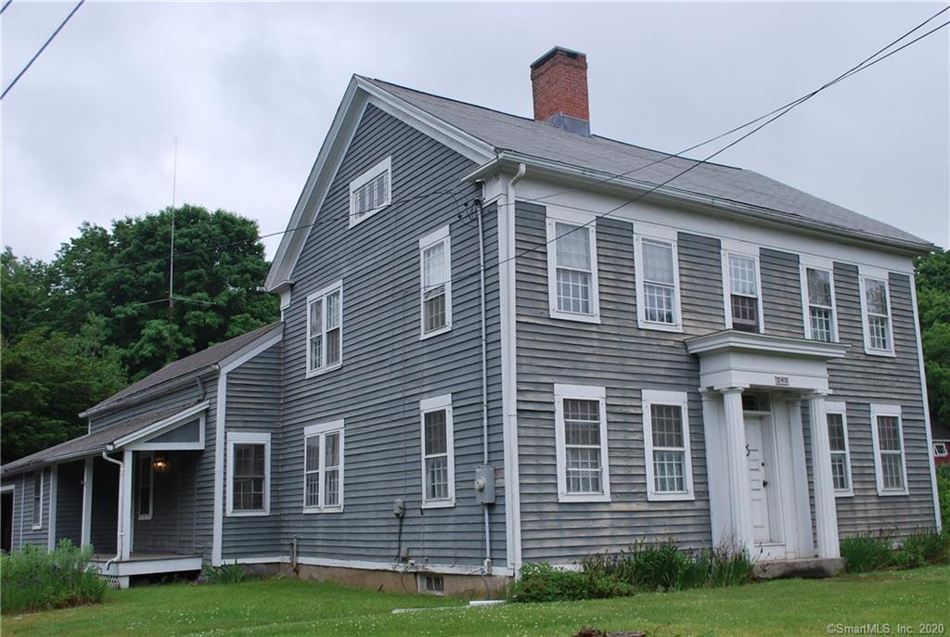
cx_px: 475
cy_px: 318
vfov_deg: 37.0
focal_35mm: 36
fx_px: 952
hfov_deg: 53.0
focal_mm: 24
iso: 100
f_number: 7.1
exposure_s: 1/200
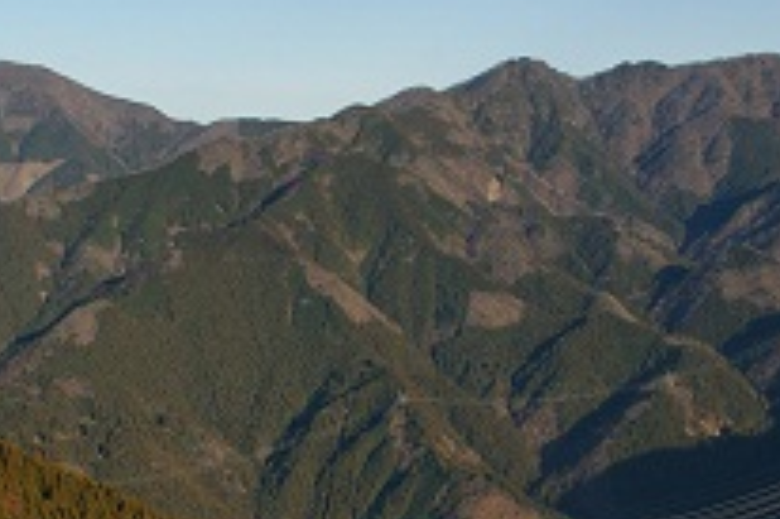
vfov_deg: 18.8
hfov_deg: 28.1
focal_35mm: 72
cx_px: 401
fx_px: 1559
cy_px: 398
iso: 100
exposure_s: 1/60
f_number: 10
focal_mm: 22
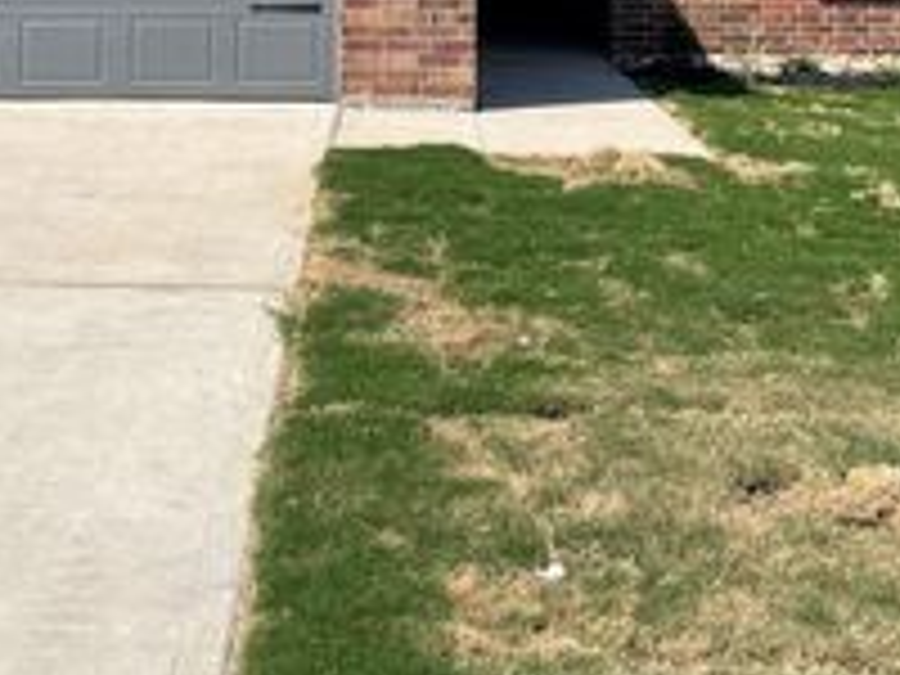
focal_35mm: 65
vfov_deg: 21.1
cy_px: -119
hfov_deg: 29.7
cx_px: 320
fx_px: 1690
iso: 32
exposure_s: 1/4717
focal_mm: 5.1
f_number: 1.6
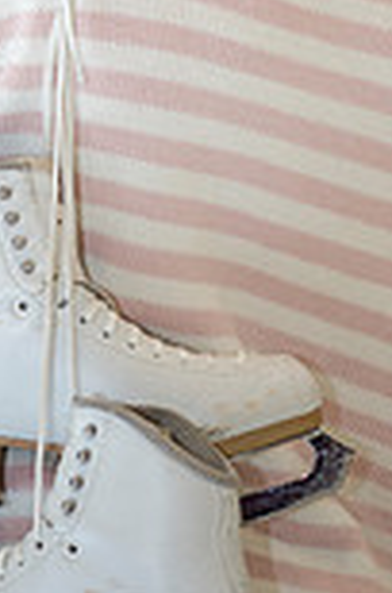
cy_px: -162
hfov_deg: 5.5
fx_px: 4085
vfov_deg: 8.2
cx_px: 169
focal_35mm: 249
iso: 1000
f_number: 4
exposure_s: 1/250
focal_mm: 85
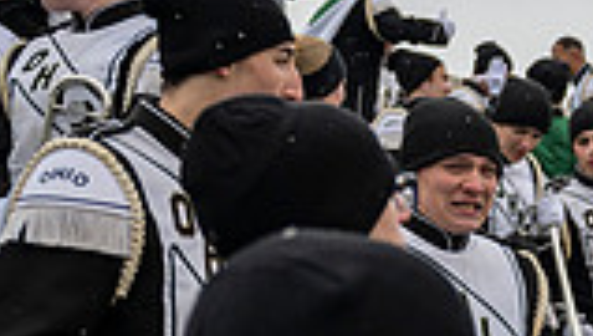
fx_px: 1953
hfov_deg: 15.5
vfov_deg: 9.6
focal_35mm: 124
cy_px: 472
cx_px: 958
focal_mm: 32.5
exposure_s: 1/500
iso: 160
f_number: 2.8
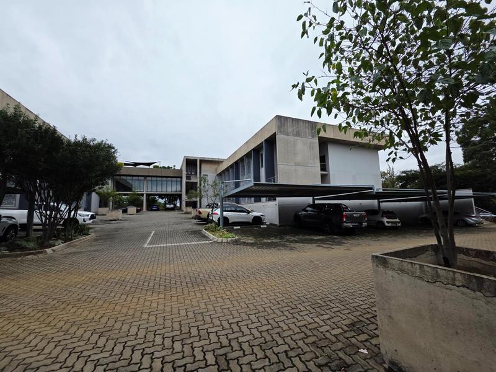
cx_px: 248
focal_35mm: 13
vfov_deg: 89.9
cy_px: 186
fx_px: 186
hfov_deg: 106.2
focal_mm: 2.2
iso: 40
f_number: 1.9
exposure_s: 1/1195
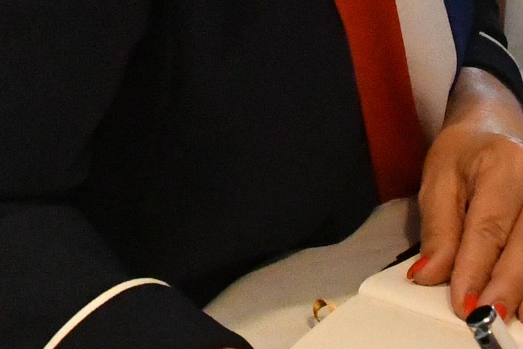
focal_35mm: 138
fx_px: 2005
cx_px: 171
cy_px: -198
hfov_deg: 14.8
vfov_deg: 9.6
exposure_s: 1/400
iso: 6400
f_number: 5.6
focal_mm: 16
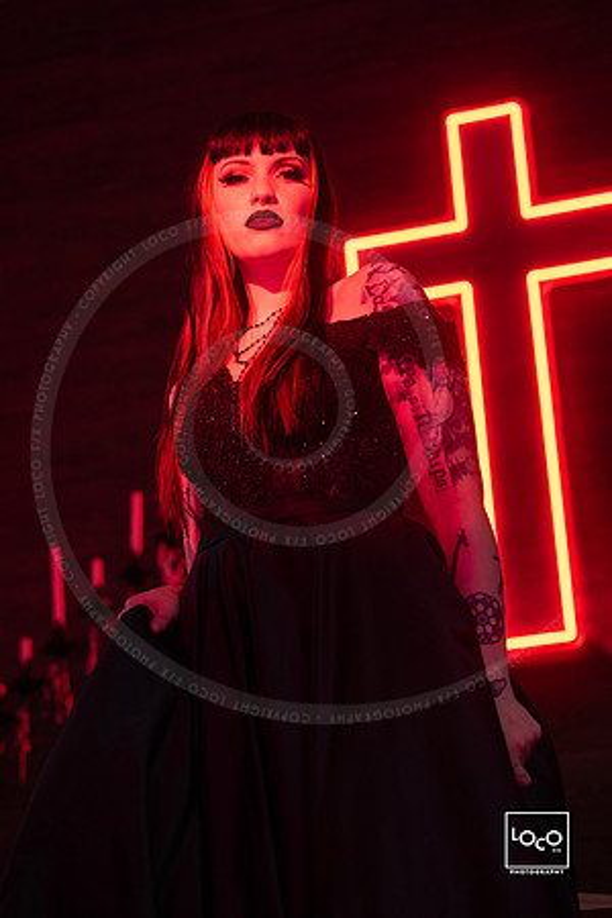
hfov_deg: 16.5
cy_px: 459
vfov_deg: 24.5
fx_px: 2116
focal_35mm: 83
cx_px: 306
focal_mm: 83
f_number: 2.7
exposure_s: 1/200
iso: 1600
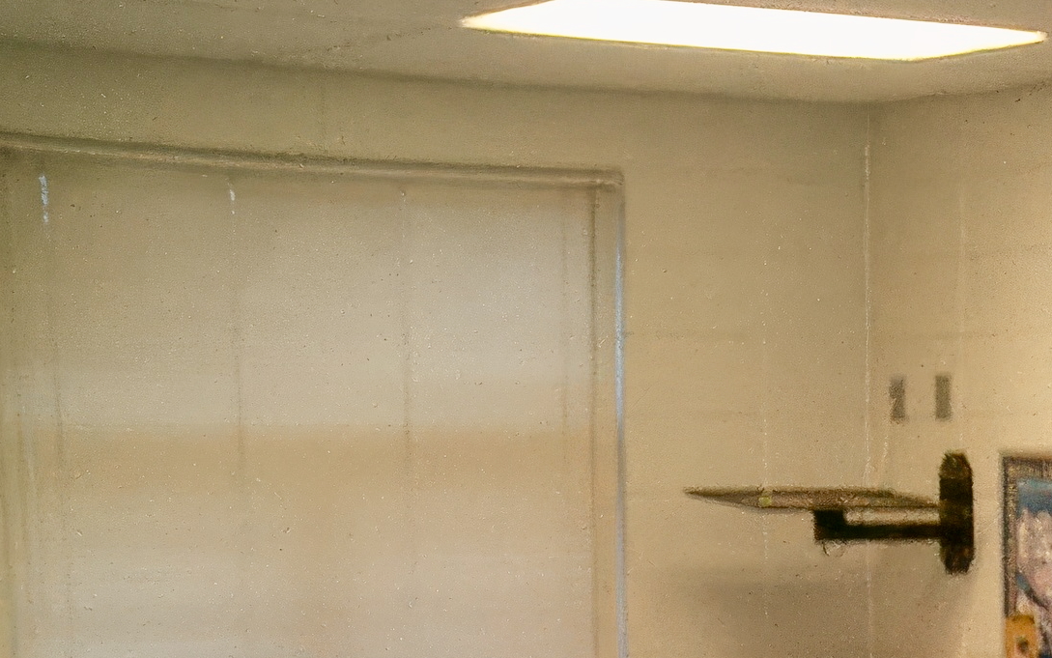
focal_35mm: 136
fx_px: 3900
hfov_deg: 14.1
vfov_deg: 9.0
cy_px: 1362
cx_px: 1726
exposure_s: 1/40
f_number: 4.2
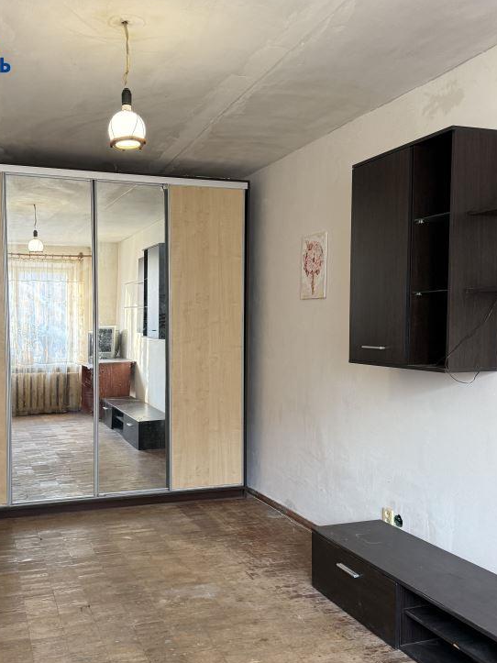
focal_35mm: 34
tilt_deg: -3.6
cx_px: 194
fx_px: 651
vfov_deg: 53.8
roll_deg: -0.3
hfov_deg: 41.6
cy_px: 373
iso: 250
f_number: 1.78
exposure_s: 1/60
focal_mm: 6.76
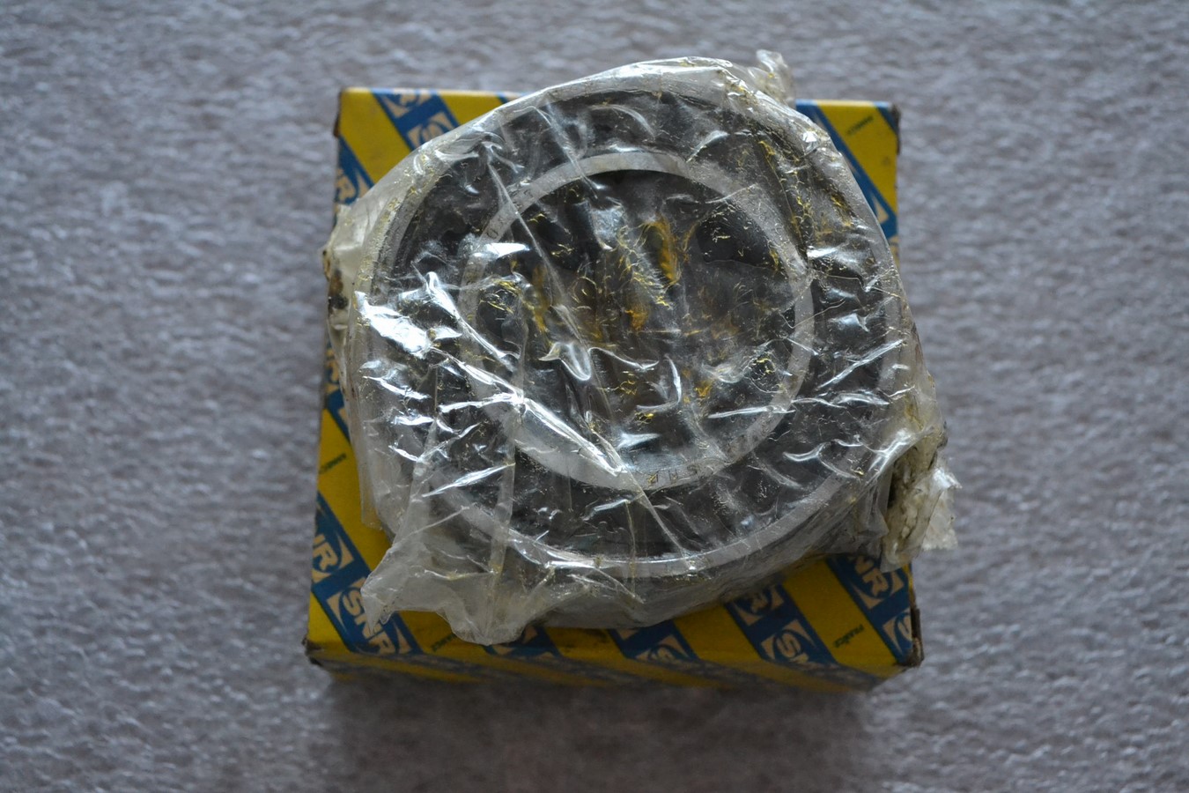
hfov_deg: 37.9
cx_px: 594
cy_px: 396
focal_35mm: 52
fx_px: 1734
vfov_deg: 25.8
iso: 2500
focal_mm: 35
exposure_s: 1/60
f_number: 5
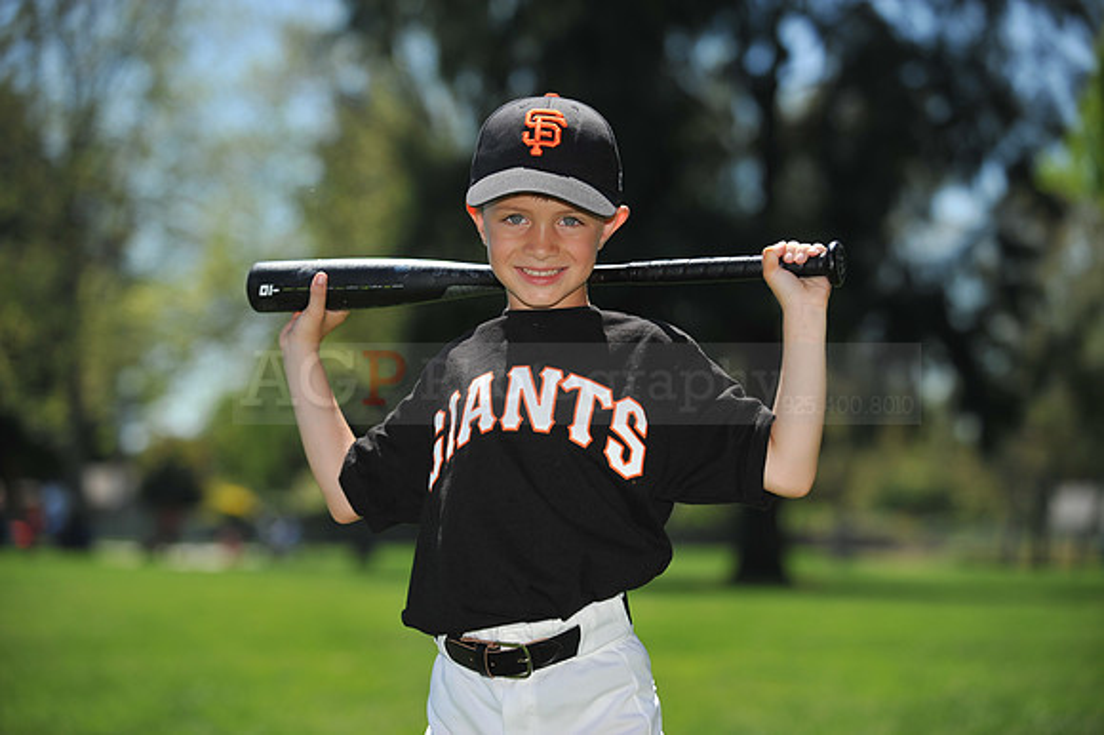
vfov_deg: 13.0
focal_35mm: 105
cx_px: 552
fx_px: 3218
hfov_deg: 19.5
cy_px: 368
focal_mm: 105
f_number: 4
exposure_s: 1/2000
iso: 200
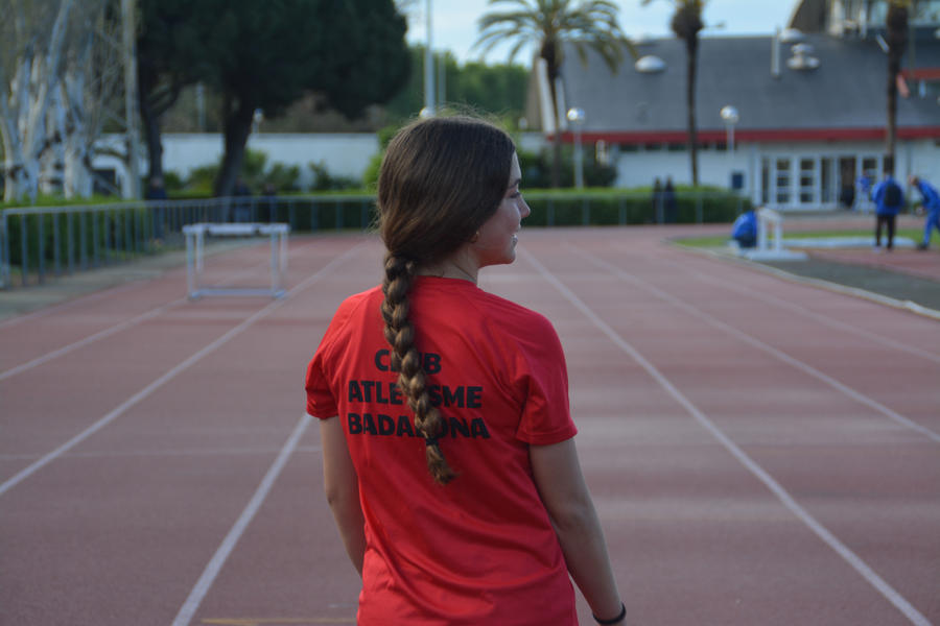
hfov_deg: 14.4
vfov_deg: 9.6
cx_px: 470
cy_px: 313
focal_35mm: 142
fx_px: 3721
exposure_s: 1/500
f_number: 5.6
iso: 400
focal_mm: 95
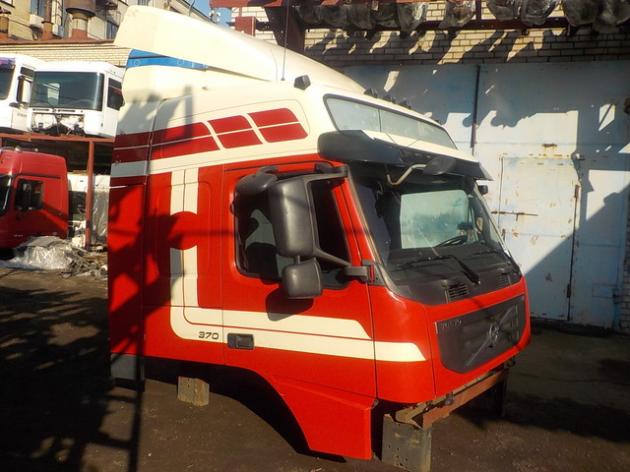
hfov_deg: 60.0
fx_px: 546
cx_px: 315
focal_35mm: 30
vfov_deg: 46.8
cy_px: 236
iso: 125
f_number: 3.3
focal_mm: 4.1
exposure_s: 1/1250
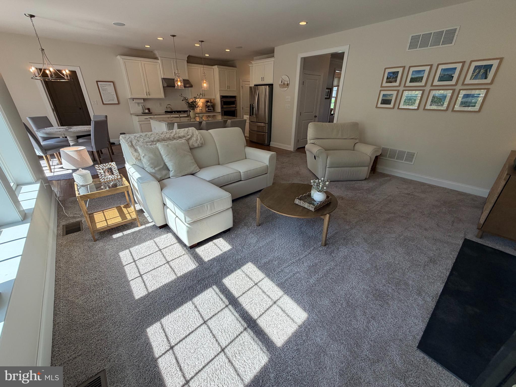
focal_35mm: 14
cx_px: 258
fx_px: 209
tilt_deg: -24.5
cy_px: 194
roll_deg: -0.6
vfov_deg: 85.7
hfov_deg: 102.1
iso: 64
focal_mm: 2.22
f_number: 2.2
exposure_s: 1/167
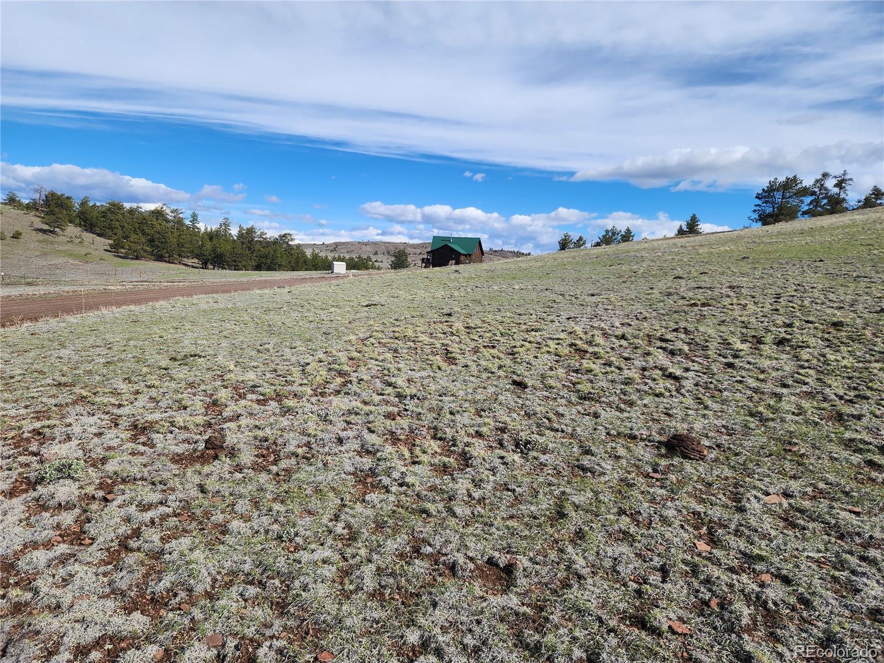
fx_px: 587
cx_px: 442
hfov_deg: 73.9
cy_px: 332
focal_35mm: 23
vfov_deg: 58.9
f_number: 1.8
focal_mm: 6.4
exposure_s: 1/1422
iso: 12
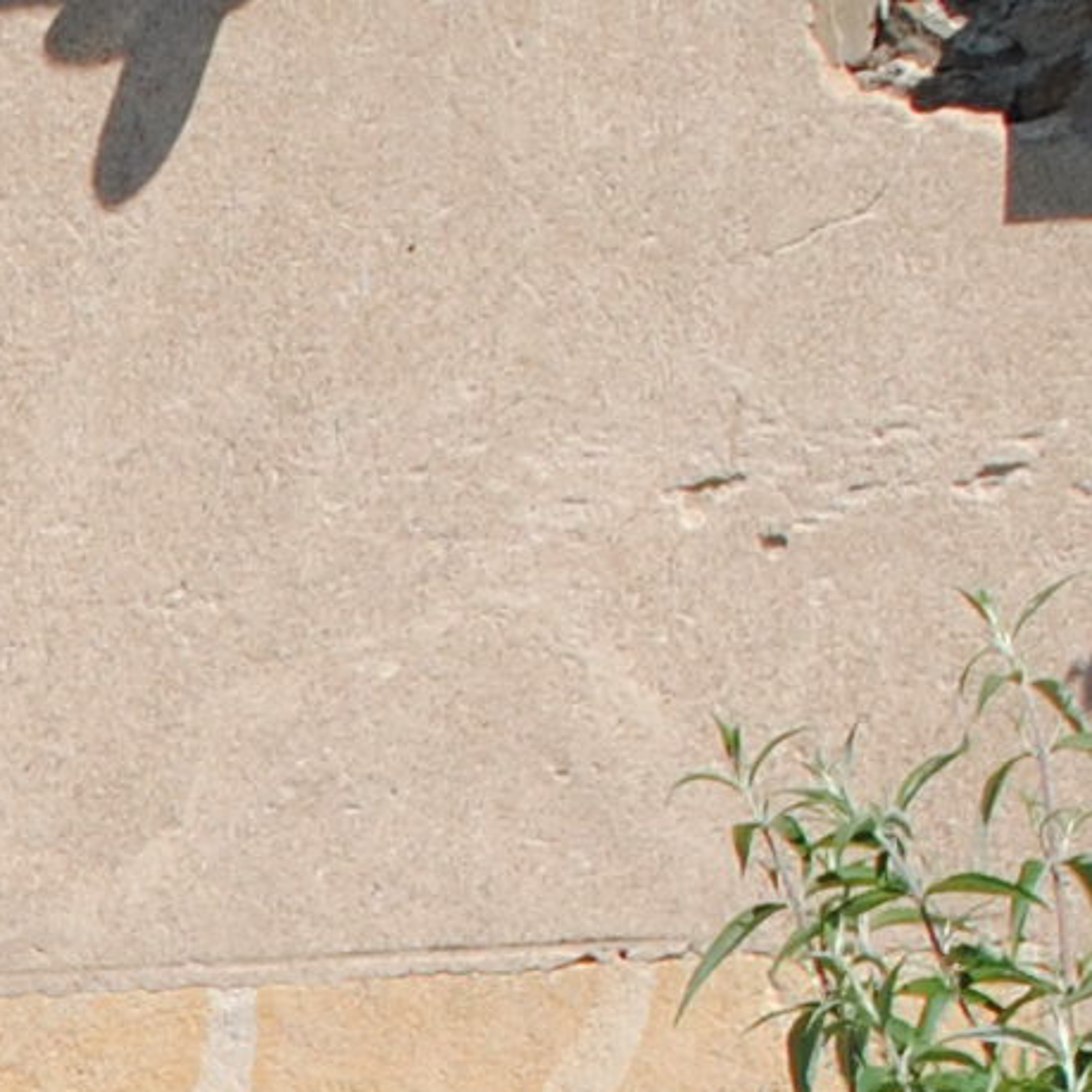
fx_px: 9993
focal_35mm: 280
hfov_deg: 6.0
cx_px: -1532
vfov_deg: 6.1
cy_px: 2075
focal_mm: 26
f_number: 8
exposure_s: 1/250
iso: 100
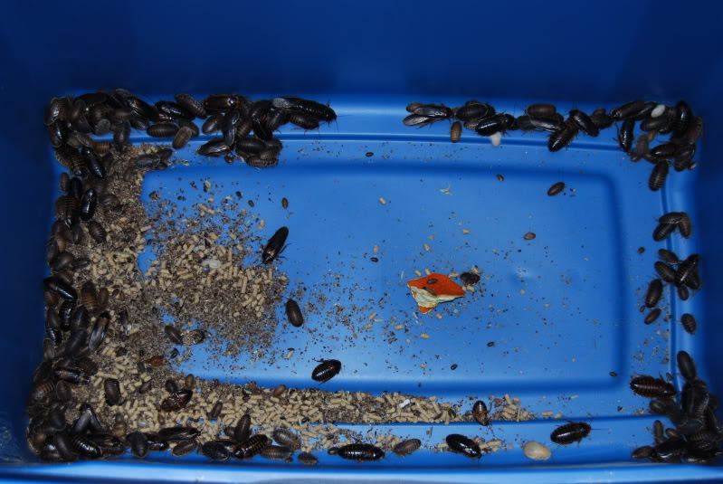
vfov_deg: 23.8
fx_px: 1146
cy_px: 242
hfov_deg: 35.0
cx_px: 362
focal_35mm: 57
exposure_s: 1/60
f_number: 4.8
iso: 200
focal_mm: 38
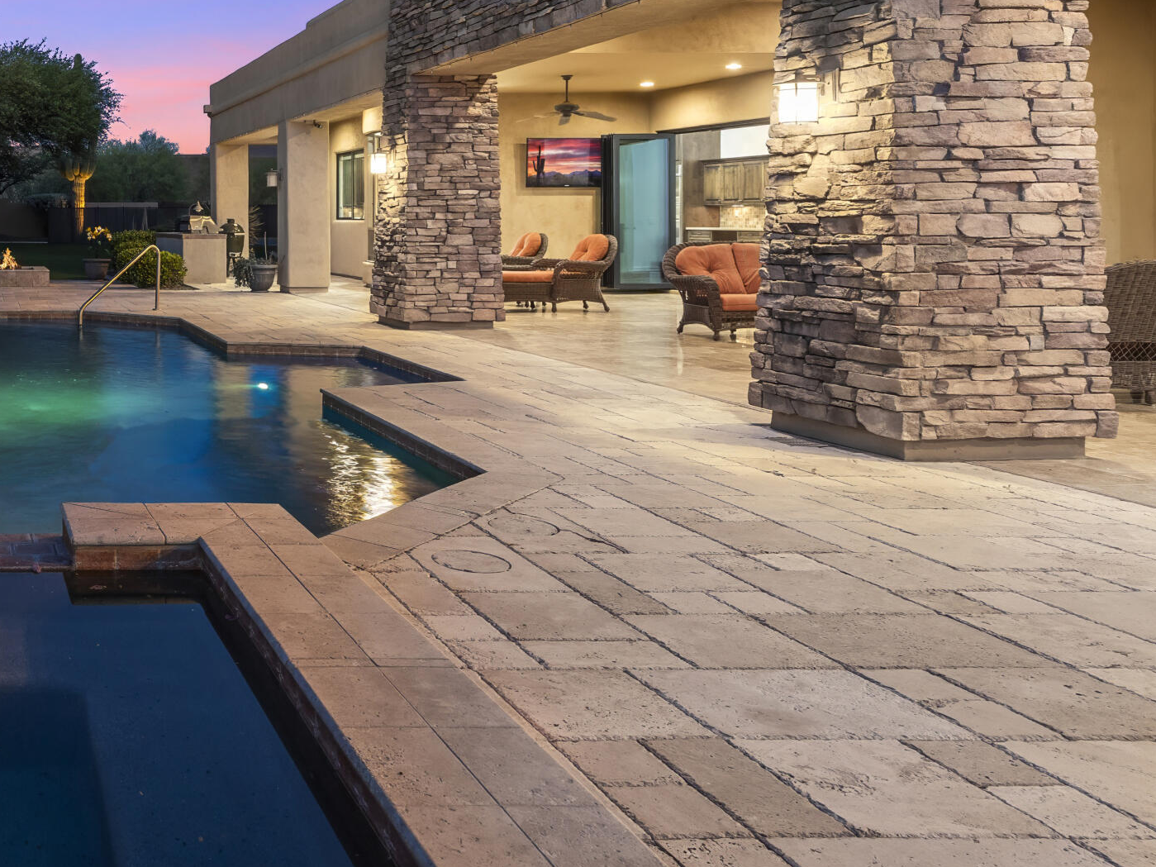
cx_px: -28
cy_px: 223
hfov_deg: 45.6
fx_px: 1102
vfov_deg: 41.7
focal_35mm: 33
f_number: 8
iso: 1600
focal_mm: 16
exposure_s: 1/2.5
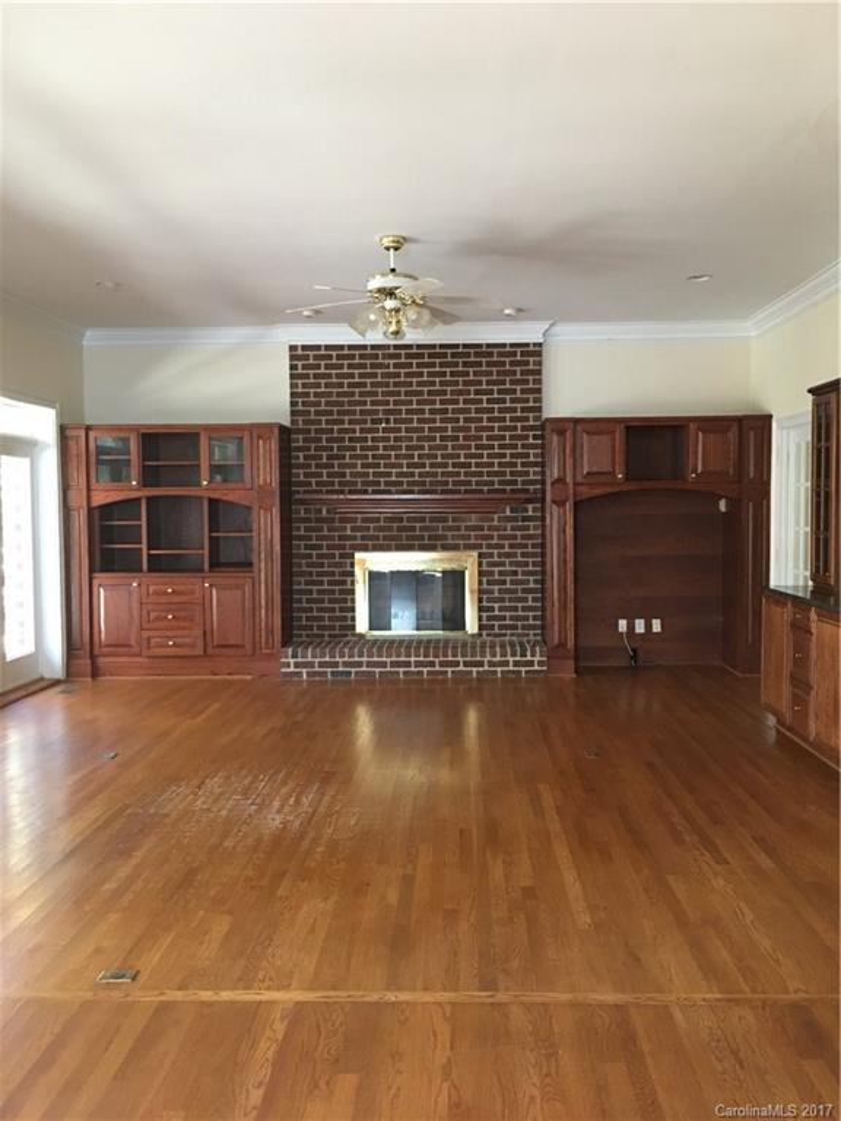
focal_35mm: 29
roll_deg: +0.1
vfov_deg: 61.7
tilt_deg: -2.4
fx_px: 939
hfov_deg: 48.2
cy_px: 560
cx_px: 420
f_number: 2.2
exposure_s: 1/10
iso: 80
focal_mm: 4.15
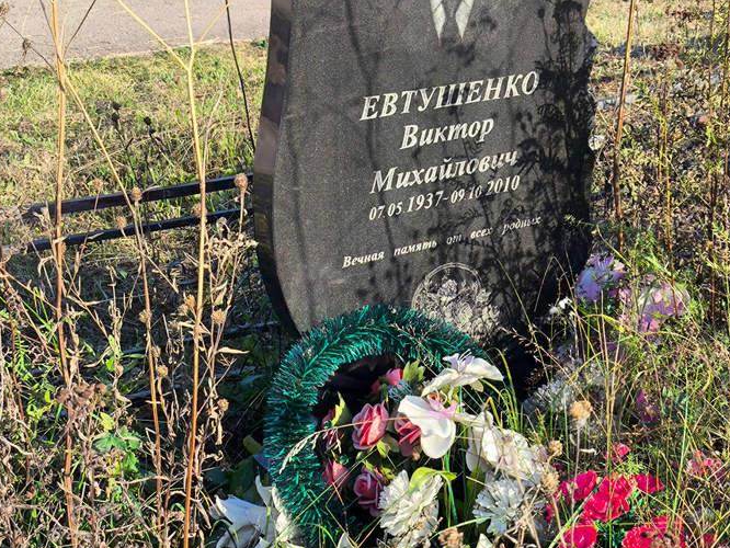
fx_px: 1266
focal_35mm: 60
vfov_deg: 24.4
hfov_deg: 32.2
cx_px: 394
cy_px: 222
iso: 50
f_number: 1.7
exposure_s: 1/470
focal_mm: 4.71
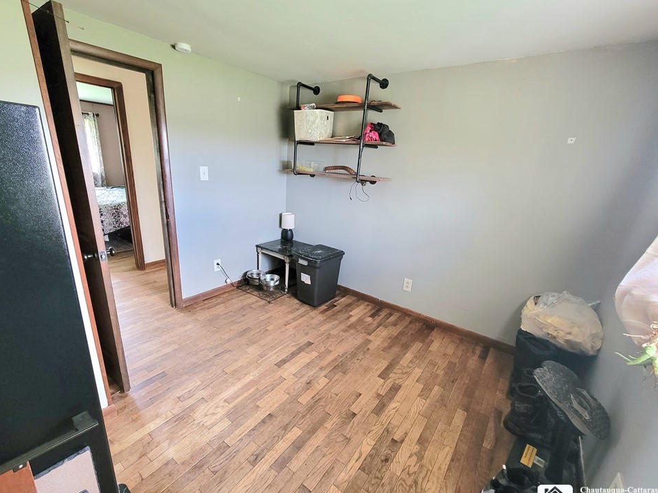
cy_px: 254
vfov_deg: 85.6
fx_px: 266
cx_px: 325
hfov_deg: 102.1
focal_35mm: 14
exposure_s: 1/30
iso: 400
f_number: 2.2
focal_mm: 2.2
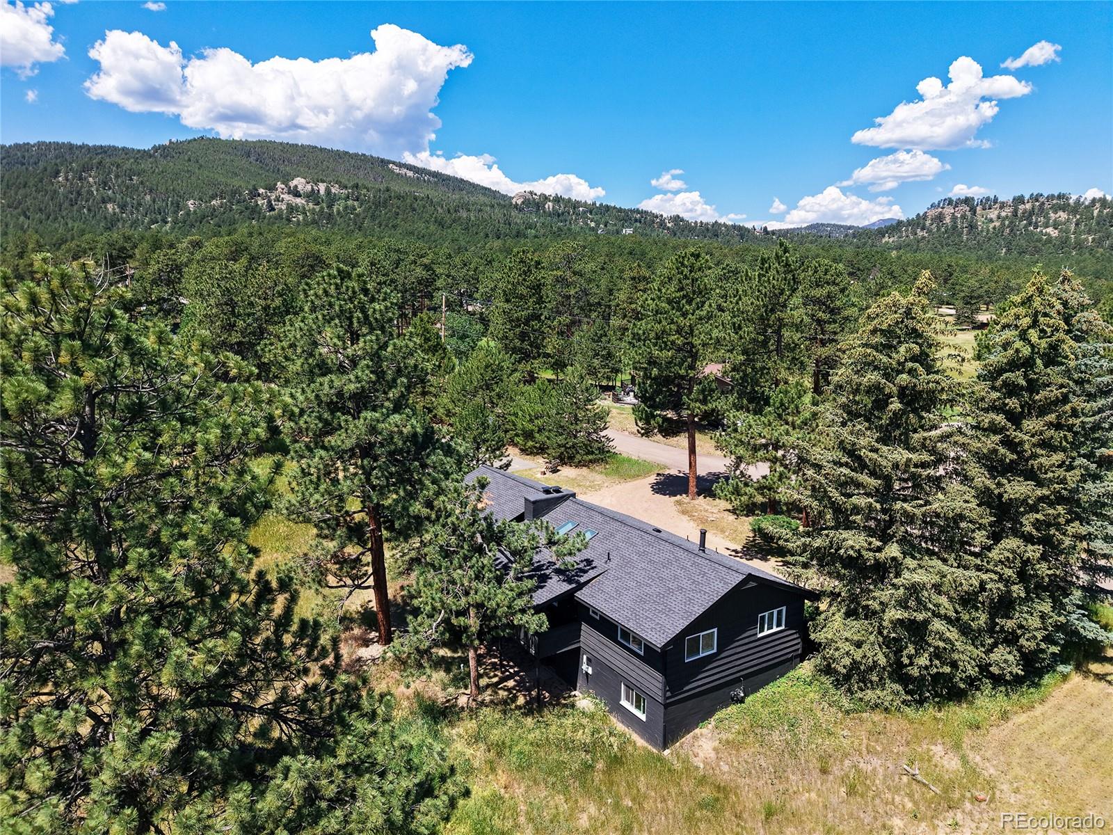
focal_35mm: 24
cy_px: 418
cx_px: 556
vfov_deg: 56.8
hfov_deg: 71.6
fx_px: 772
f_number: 1.8
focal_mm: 8.67
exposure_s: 1/4000
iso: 220
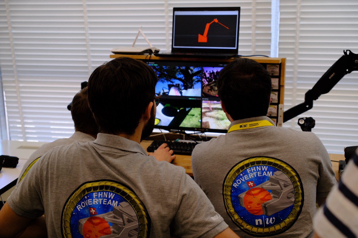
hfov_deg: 43.6
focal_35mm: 45
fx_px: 447
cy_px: 119
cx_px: 179
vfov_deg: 29.9
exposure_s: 1/125
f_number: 4
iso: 800
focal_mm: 29.9
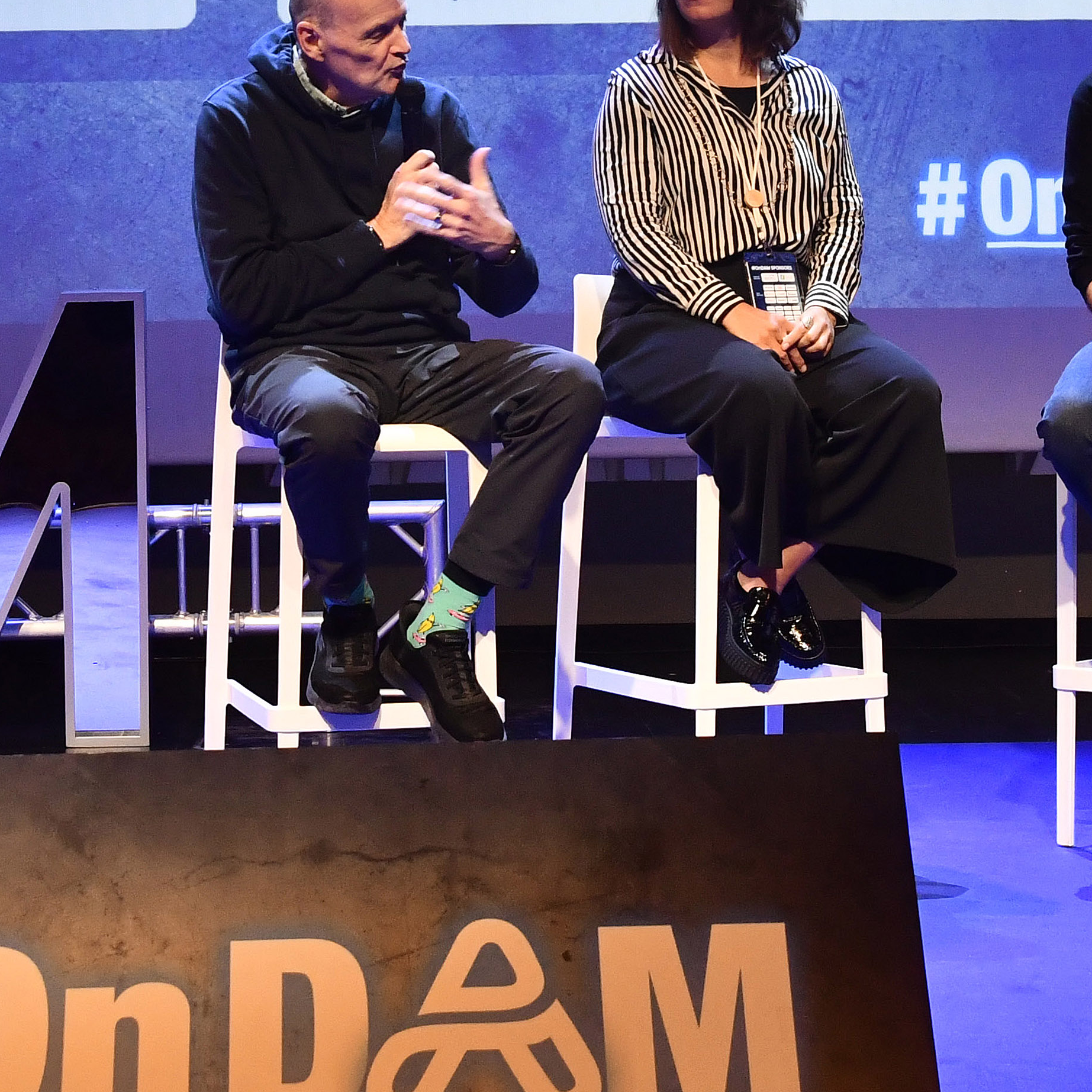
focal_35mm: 100
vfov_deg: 17.2
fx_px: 3569
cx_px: 414
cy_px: 164
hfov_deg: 17.4
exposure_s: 1/60
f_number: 6.3
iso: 1600
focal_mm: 26
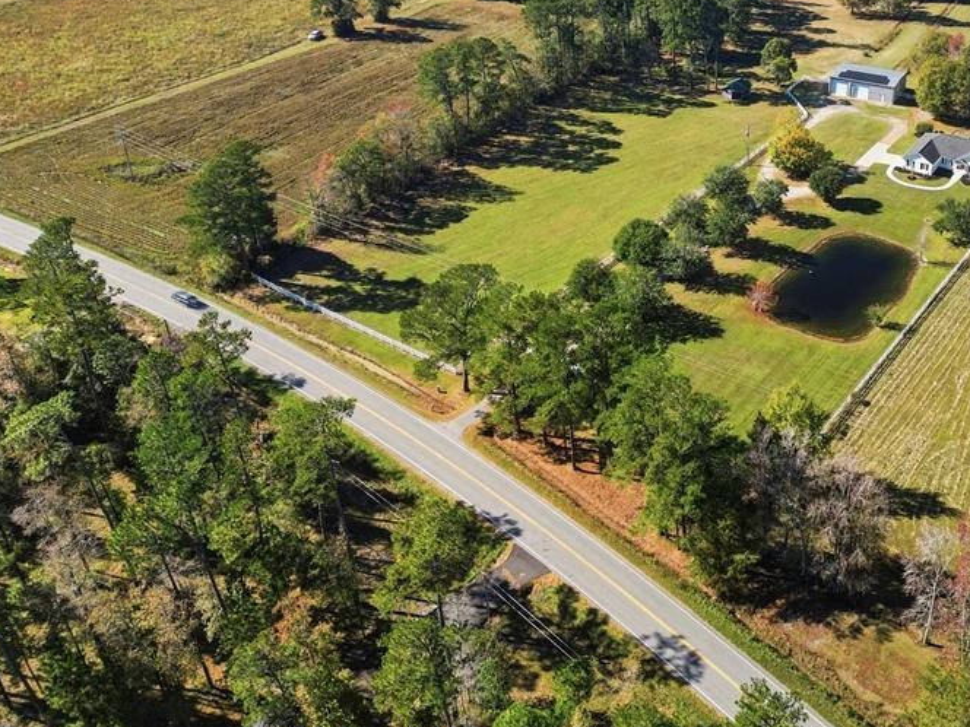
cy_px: 177
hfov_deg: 48.0
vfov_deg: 37.7
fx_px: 1037
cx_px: 739
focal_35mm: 37
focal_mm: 6.7
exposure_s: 1/3200
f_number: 1.7
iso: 130
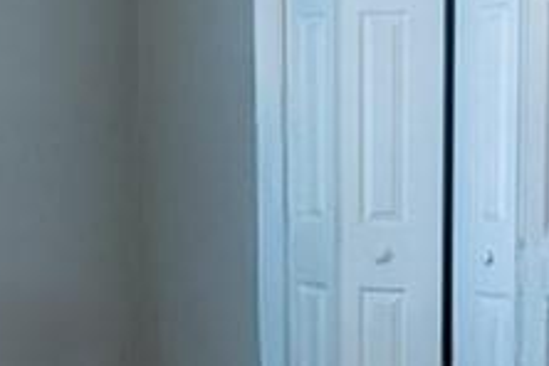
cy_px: 396
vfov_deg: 13.3
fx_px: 1540
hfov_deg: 19.8
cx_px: 514
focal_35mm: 101
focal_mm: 14
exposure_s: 1/5
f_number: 8
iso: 200
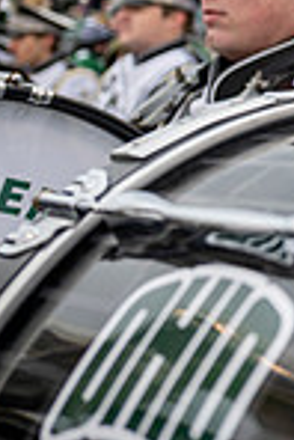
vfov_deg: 21.0
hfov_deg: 11.5
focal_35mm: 94
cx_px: 748
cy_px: 4
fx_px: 1149
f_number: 2.8
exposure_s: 1/500
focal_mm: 24
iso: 160
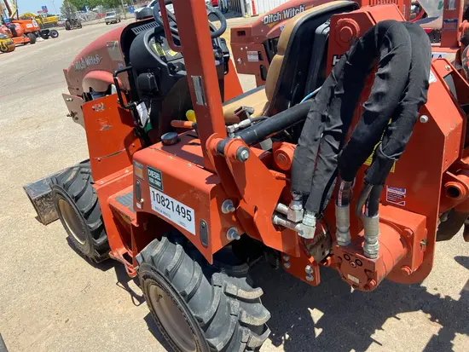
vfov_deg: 53.1
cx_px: 234
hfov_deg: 67.3
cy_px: 176
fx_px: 352
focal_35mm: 26
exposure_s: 1/1025
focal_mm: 4.25
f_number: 1.8
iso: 32
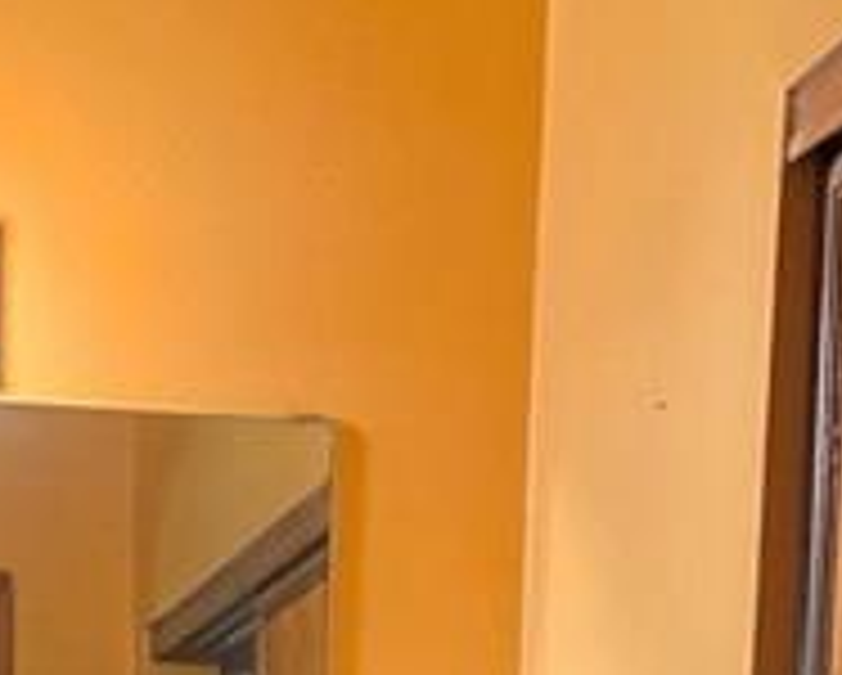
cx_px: 315
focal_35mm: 144
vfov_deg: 9.3
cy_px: 1746
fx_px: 3592
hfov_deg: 13.4
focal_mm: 6.3
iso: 400
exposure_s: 1/120
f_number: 1.7
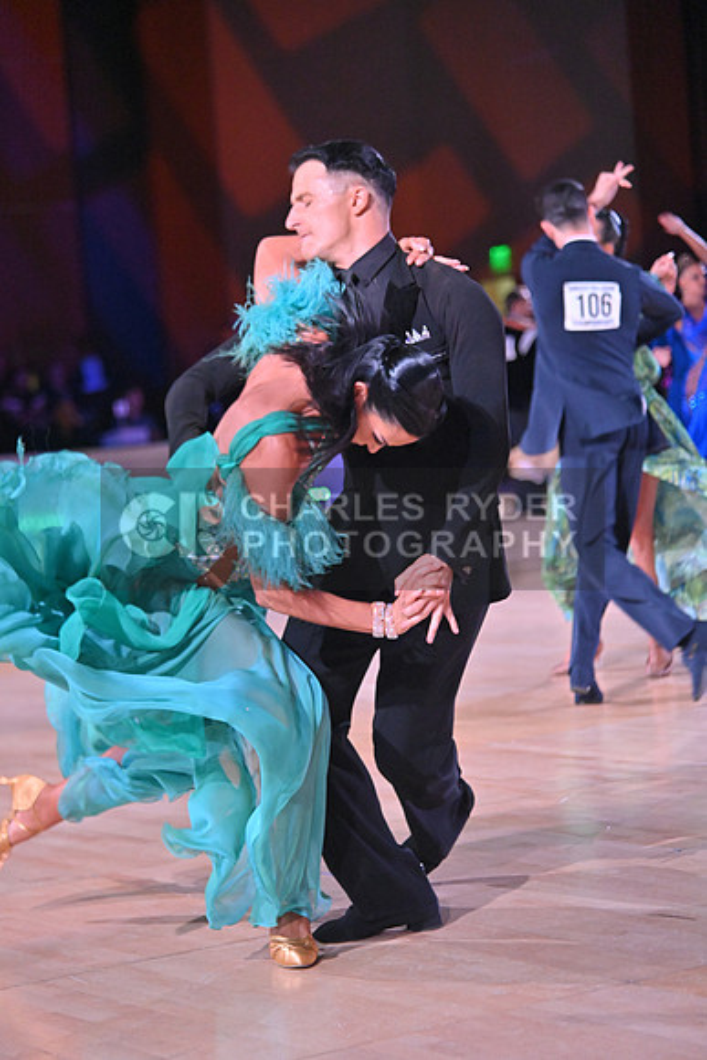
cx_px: 354
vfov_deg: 21.5
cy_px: 530
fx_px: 2797
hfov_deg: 14.4
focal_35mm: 95
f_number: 5
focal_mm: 95
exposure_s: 1/400
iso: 4000
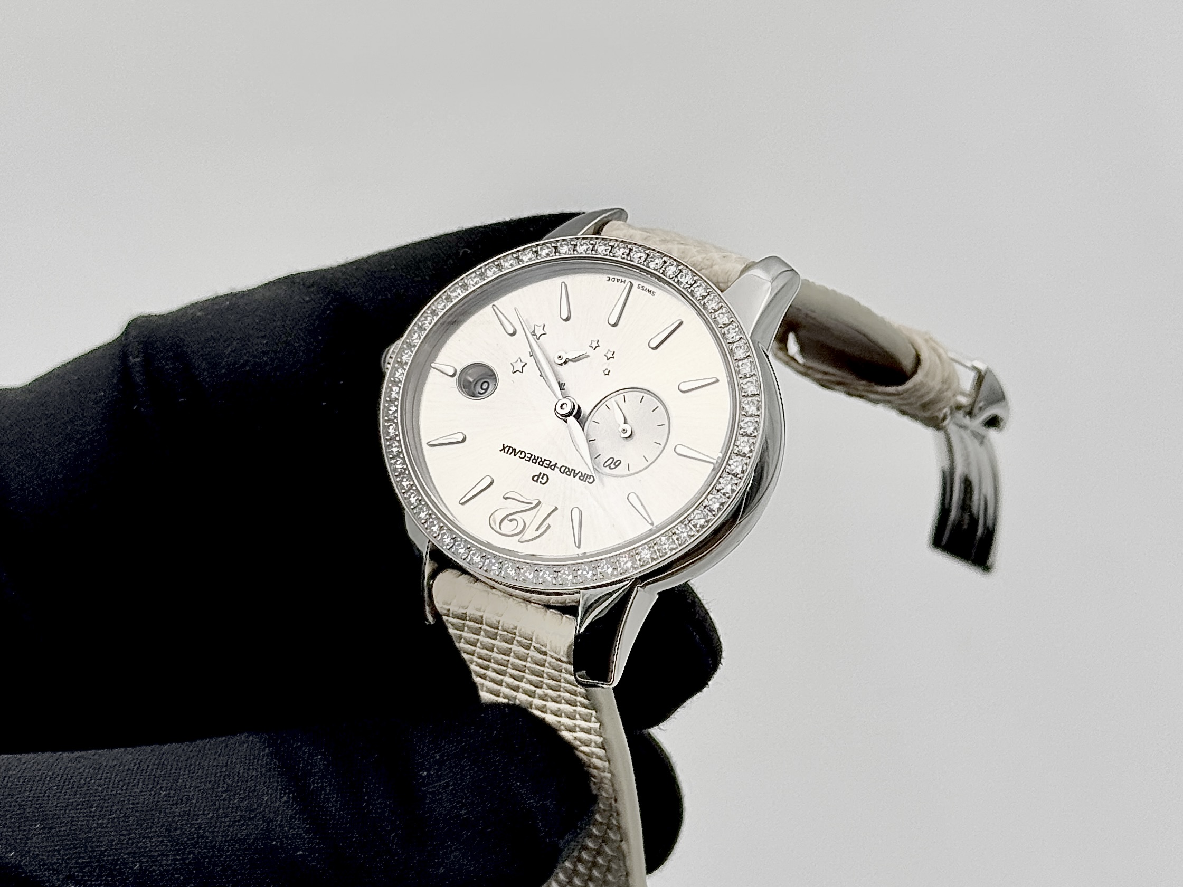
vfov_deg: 30.3
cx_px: 592
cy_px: 444
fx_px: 1640
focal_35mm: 48
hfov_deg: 39.7
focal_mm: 6.76
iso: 64
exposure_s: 1/404
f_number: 1.78
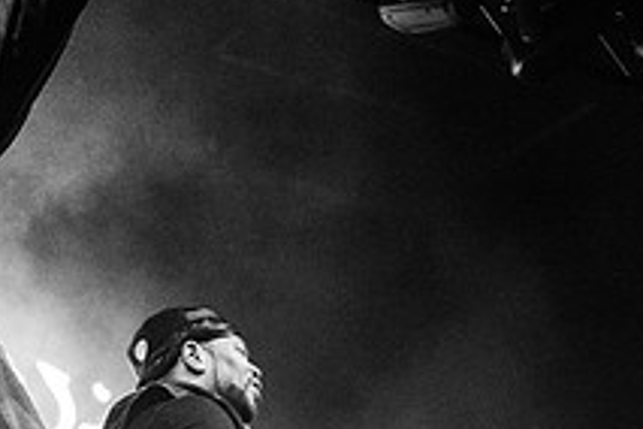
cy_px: 225
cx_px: 112
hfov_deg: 18.5
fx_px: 1947
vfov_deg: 12.6
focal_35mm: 109
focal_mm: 40
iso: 2000
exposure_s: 1/250
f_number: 3.5
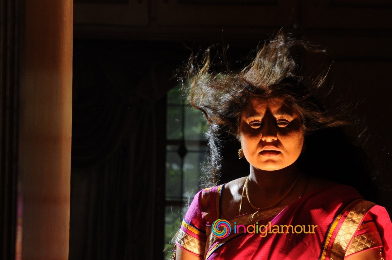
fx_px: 1922
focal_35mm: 177
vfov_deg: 7.7
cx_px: 264
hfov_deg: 11.6
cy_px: 157
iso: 640
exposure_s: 1/320
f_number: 5.6
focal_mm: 85
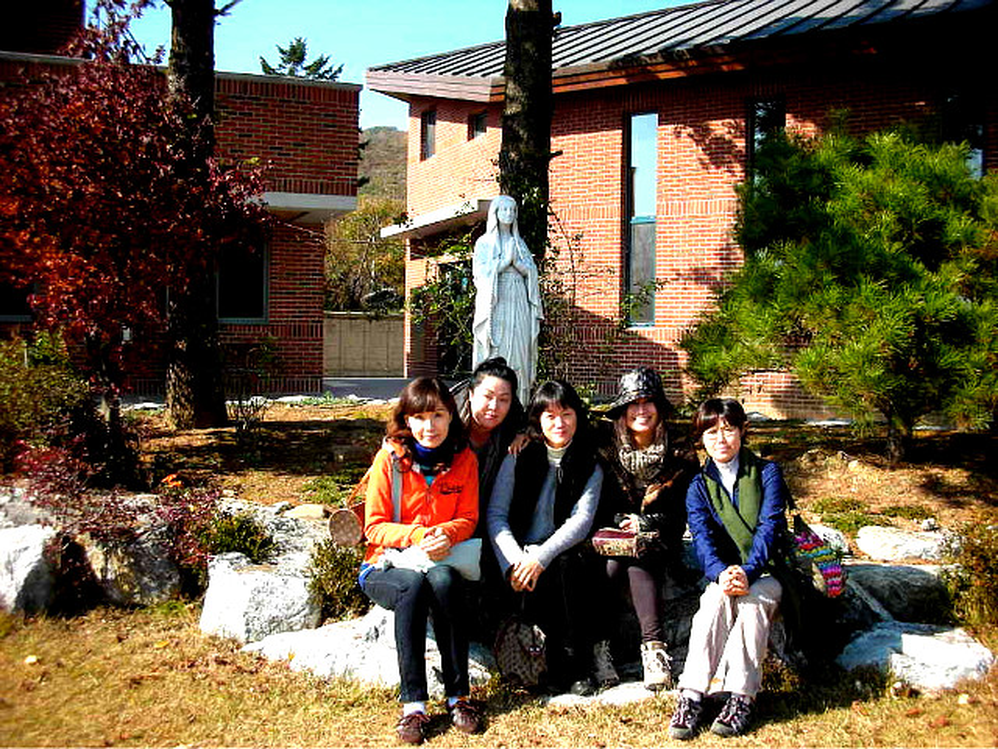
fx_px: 1009
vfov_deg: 40.7
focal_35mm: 35
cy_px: 374
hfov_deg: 52.6
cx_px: 499
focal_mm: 5.8
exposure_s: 1/342
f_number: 3
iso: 50
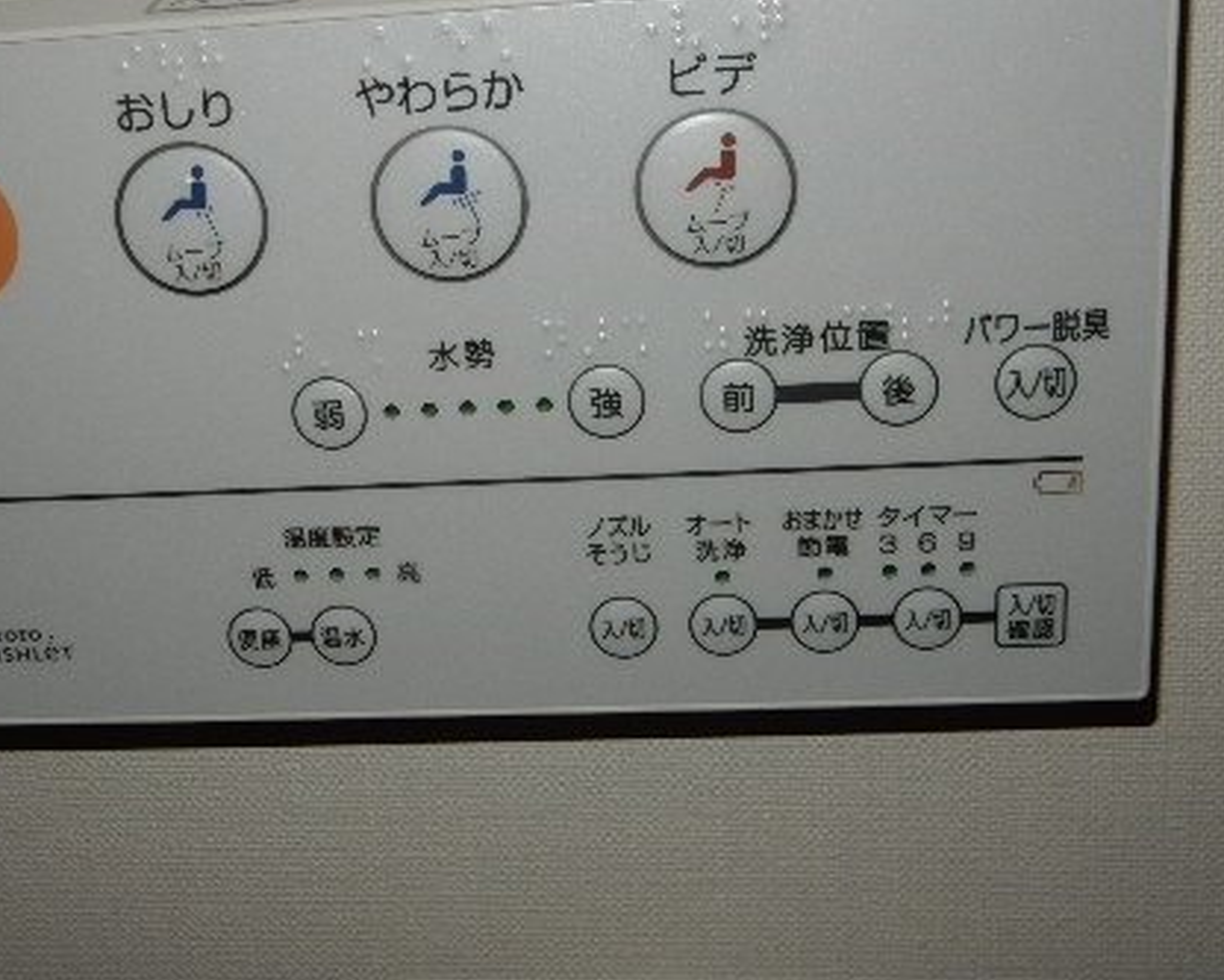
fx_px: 1631
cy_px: 374
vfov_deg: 33.3
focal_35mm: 45
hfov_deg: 41.0
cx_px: 524
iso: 200
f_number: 4
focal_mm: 5.4
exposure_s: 1/320
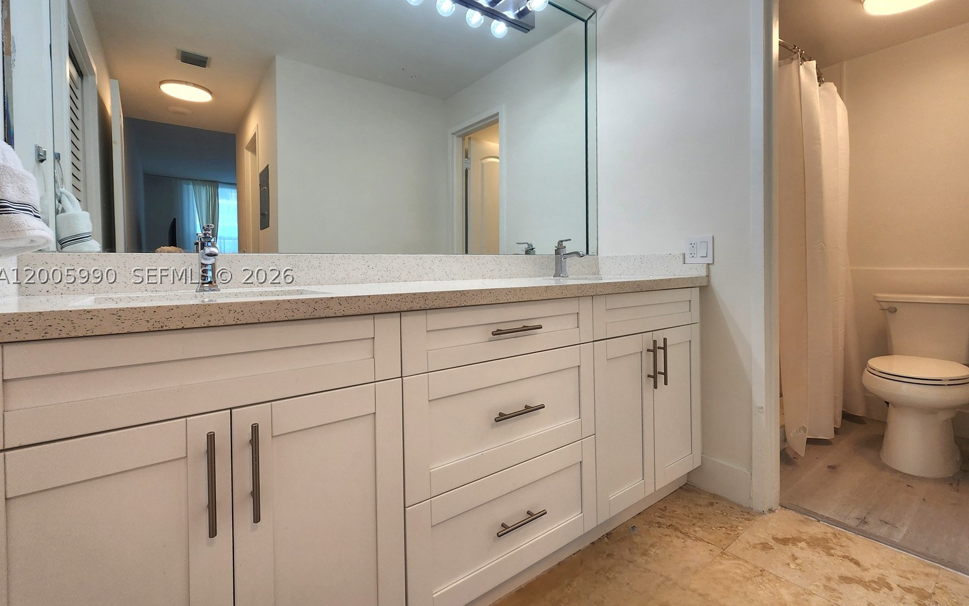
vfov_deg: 78.5
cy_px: 276
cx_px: 482
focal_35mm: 14
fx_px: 370
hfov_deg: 105.3
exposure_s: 1/120
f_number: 2.2
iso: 100
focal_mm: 2.2
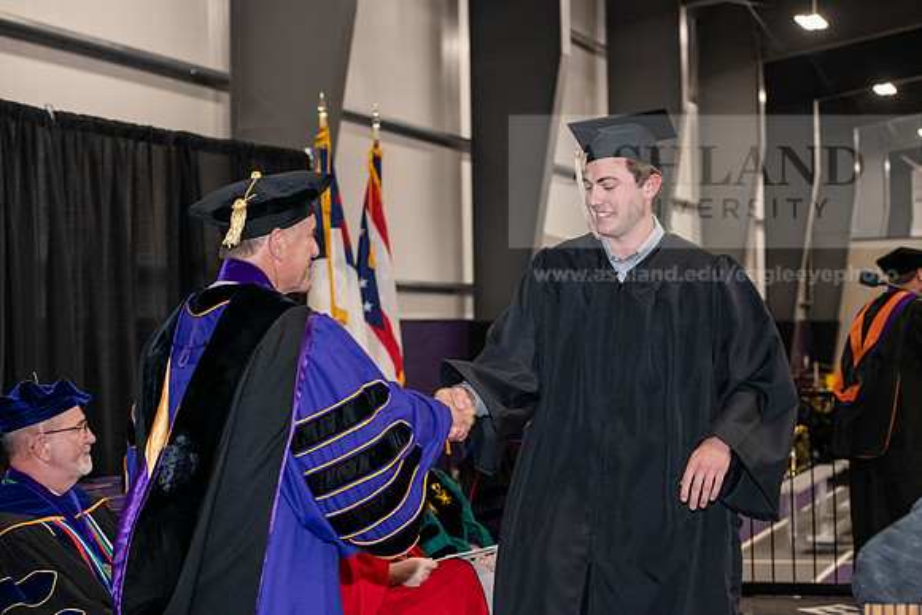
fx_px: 1793
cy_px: 308
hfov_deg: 28.8
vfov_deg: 19.5
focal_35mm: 70
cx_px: 461
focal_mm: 70
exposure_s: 1/200
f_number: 5
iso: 2500
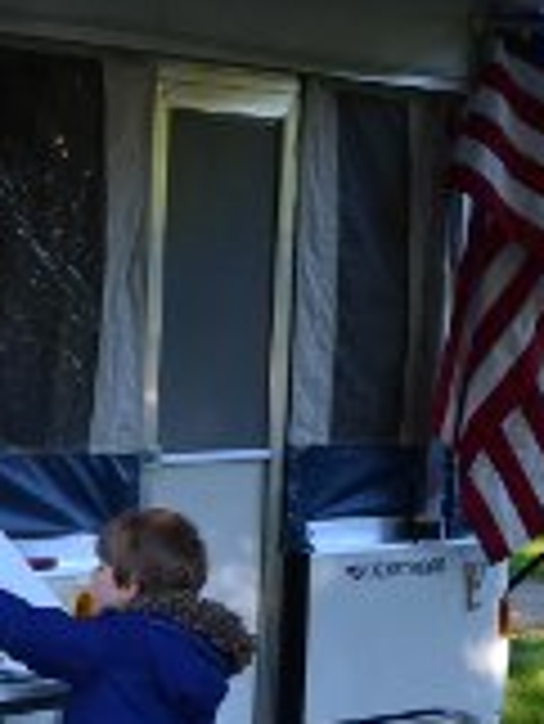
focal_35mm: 126
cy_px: 591
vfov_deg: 15.5
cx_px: -144
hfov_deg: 11.5
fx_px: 2637
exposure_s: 1/100
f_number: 9
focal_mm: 22
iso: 400
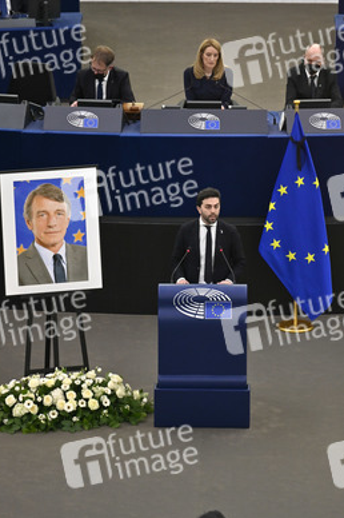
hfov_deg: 6.7
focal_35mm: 206
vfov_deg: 10.0
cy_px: 256
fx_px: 2958
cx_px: 168
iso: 800
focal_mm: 200
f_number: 2.8
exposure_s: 1/400
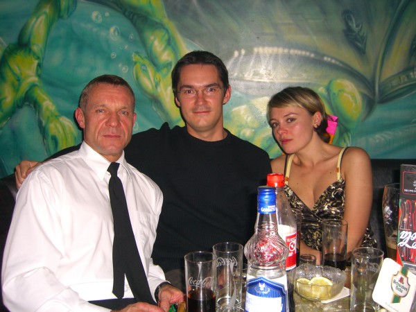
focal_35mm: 38
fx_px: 457
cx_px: 208
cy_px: 156
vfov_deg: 37.7
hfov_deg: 49.0
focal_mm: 7.9
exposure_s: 1/60
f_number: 2.8
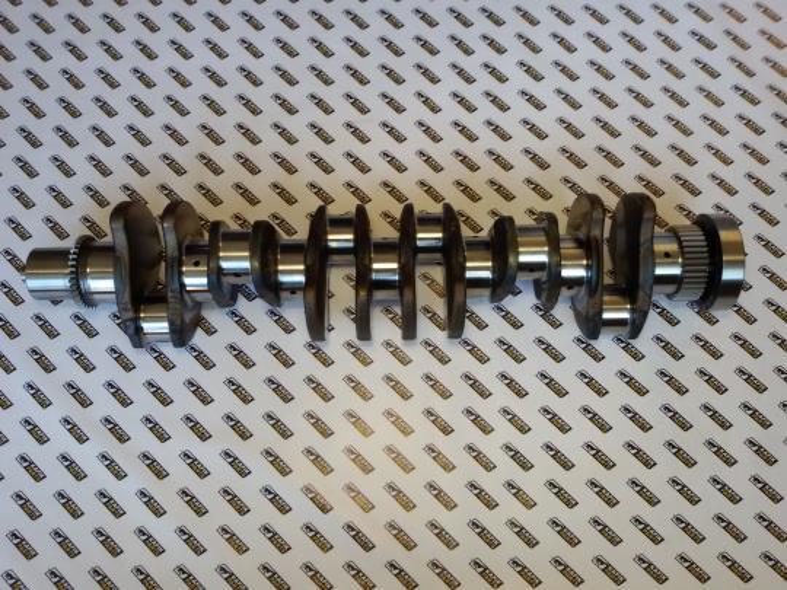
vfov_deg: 45.4
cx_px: 394
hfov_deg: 58.4
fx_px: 705
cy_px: 295
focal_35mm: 31
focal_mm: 2.93
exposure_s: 1/33
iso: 64
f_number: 2.4
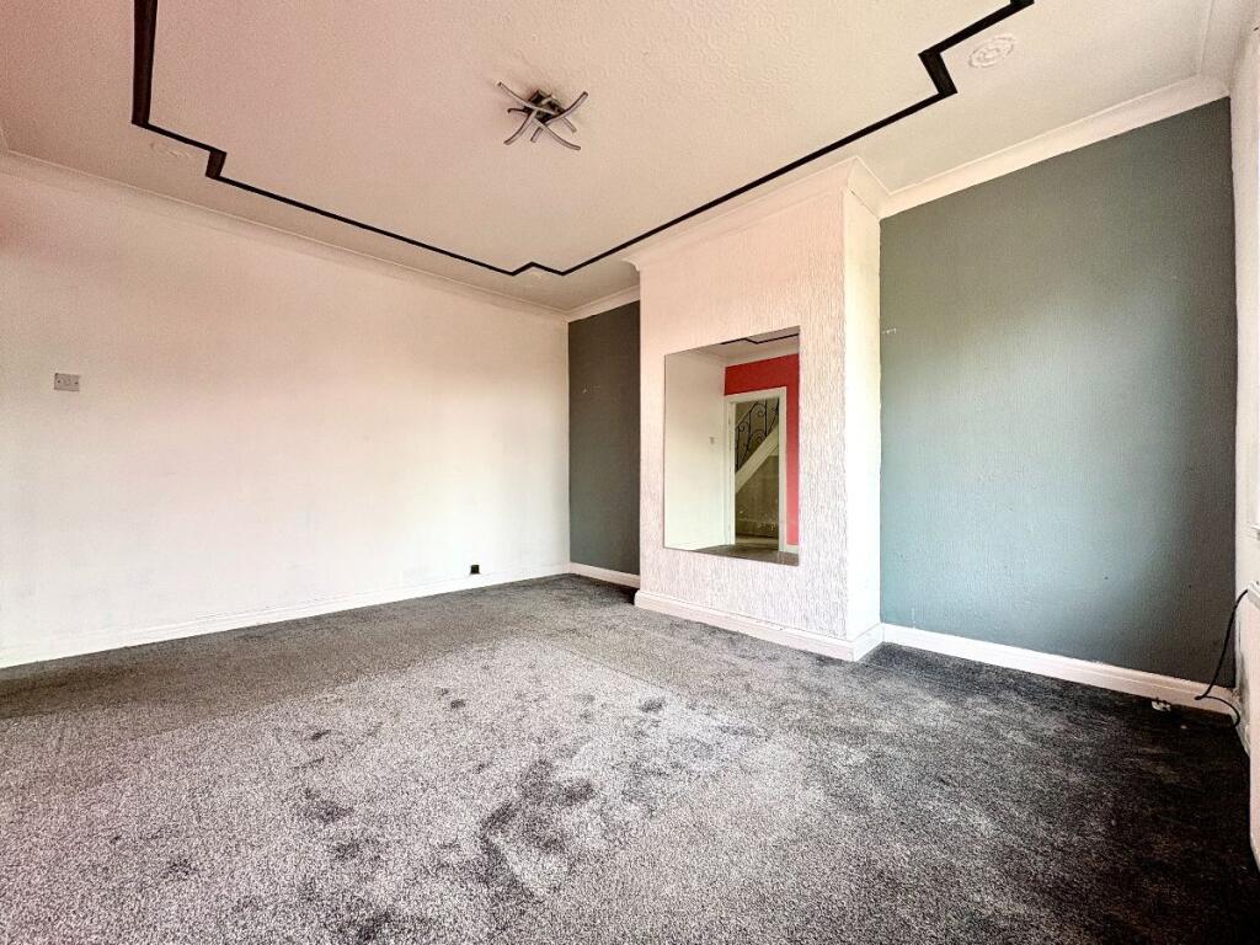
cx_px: 630
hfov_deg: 102.1
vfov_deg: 85.7
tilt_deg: +1.1
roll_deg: +0.5
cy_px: 472
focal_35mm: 14
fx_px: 510
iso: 64
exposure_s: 1/99
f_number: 2.2
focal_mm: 2.22
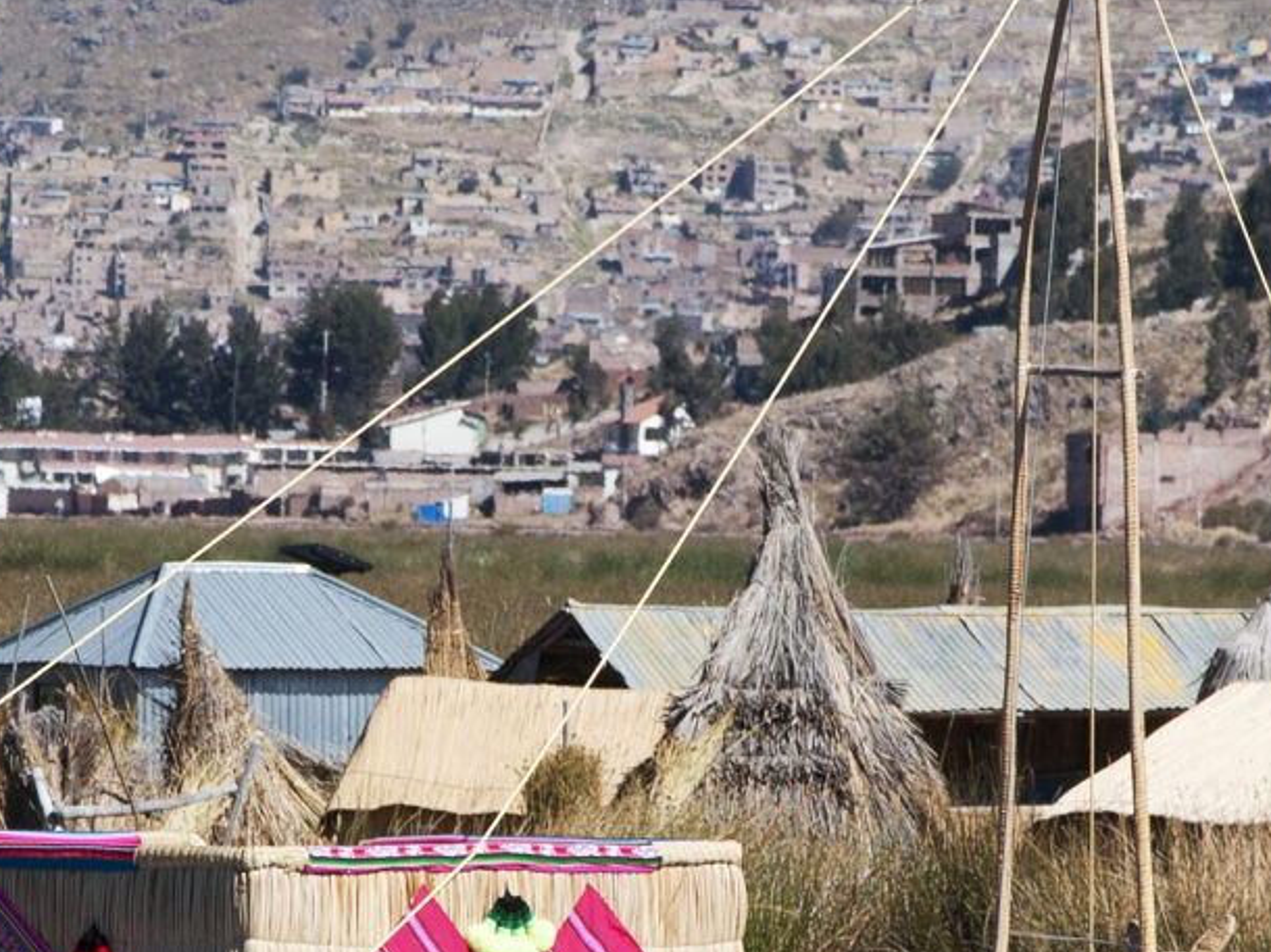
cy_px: 817
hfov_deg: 3.1
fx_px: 23307
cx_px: 502
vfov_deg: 2.3
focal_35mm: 635
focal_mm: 105
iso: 200
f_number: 7.1
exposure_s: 1/800
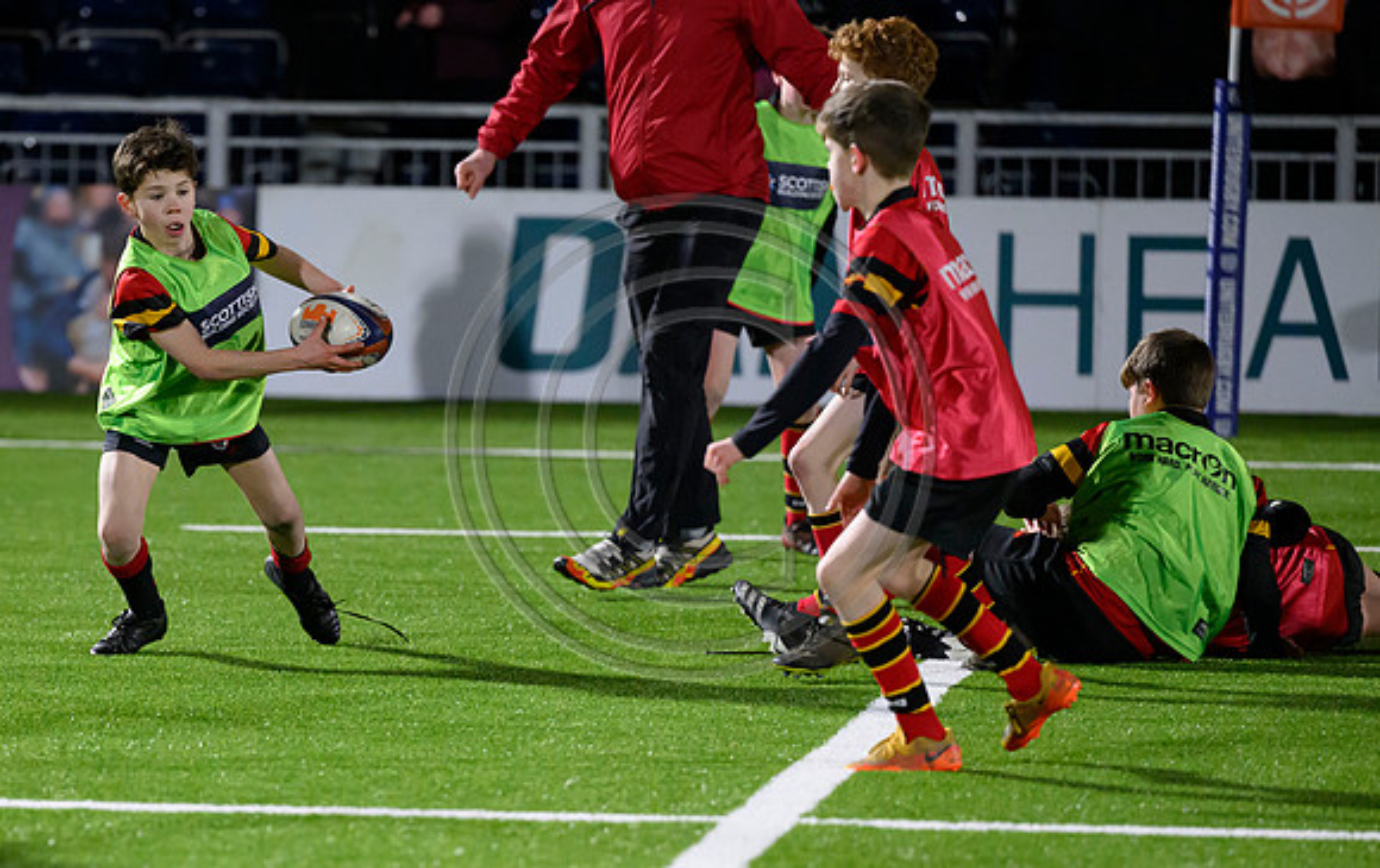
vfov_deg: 4.6
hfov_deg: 7.4
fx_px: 10706
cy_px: 633
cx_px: 397
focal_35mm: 284
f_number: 3.2
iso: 6400
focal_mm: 195
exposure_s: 1/1250
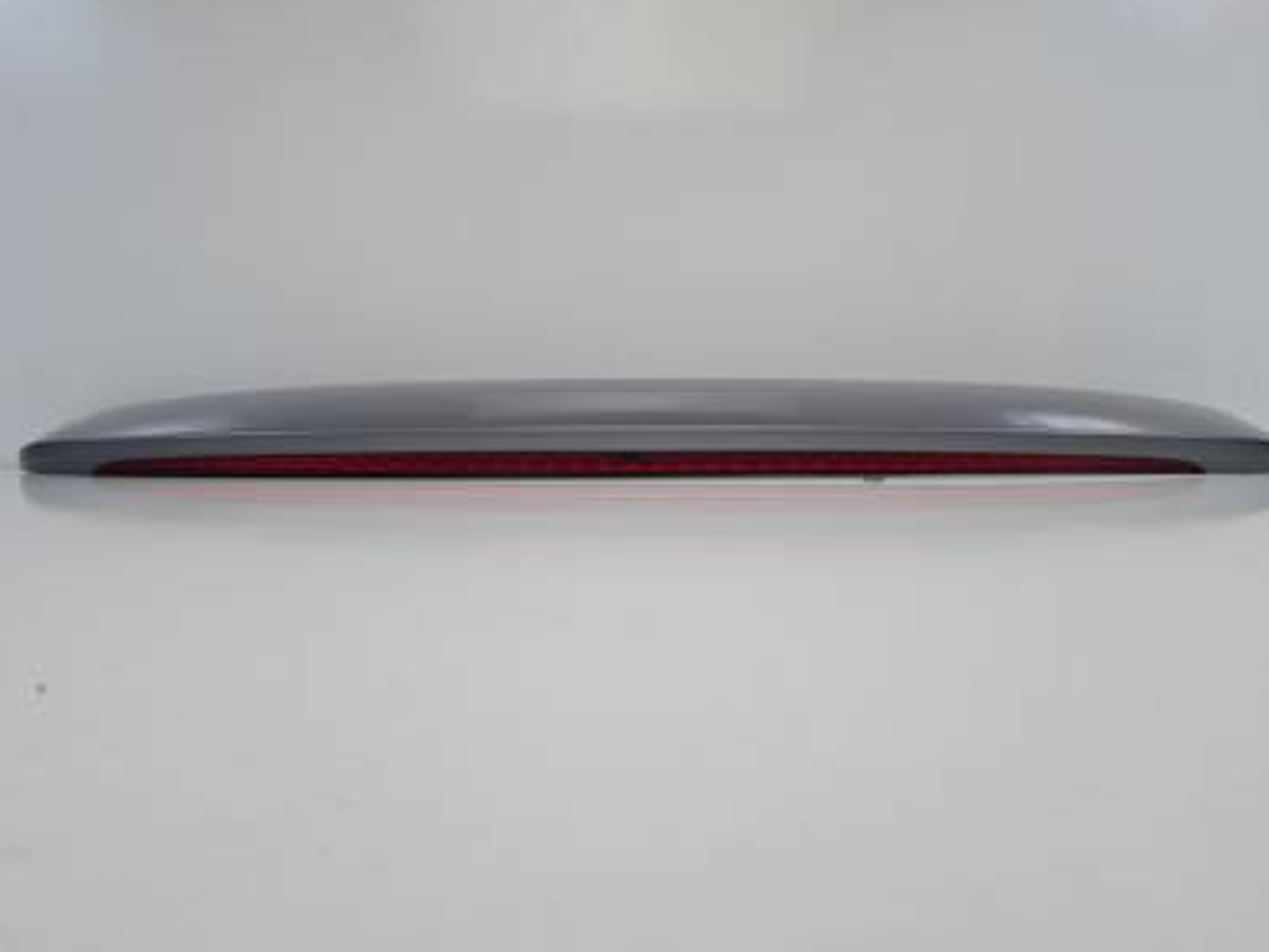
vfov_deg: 51.4
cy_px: 471
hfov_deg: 65.3
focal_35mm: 27
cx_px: 653
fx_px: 990
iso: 50
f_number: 1.8
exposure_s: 1/373
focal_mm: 5.4
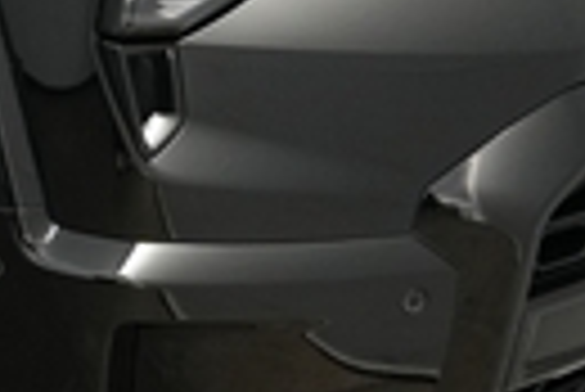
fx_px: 1757
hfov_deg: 17.6
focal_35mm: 108
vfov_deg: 12.1
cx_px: -202
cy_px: -221
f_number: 2.8
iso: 2000
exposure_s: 1/160
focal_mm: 22
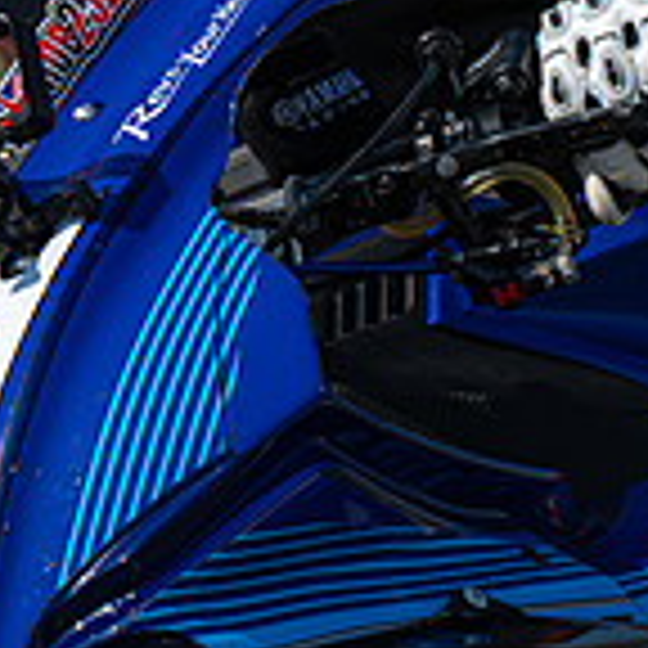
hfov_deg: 0.9
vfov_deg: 0.9
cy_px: -214
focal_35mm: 2058
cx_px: 256
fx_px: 43586
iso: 160
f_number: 6.3
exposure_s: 1/1250
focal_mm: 600
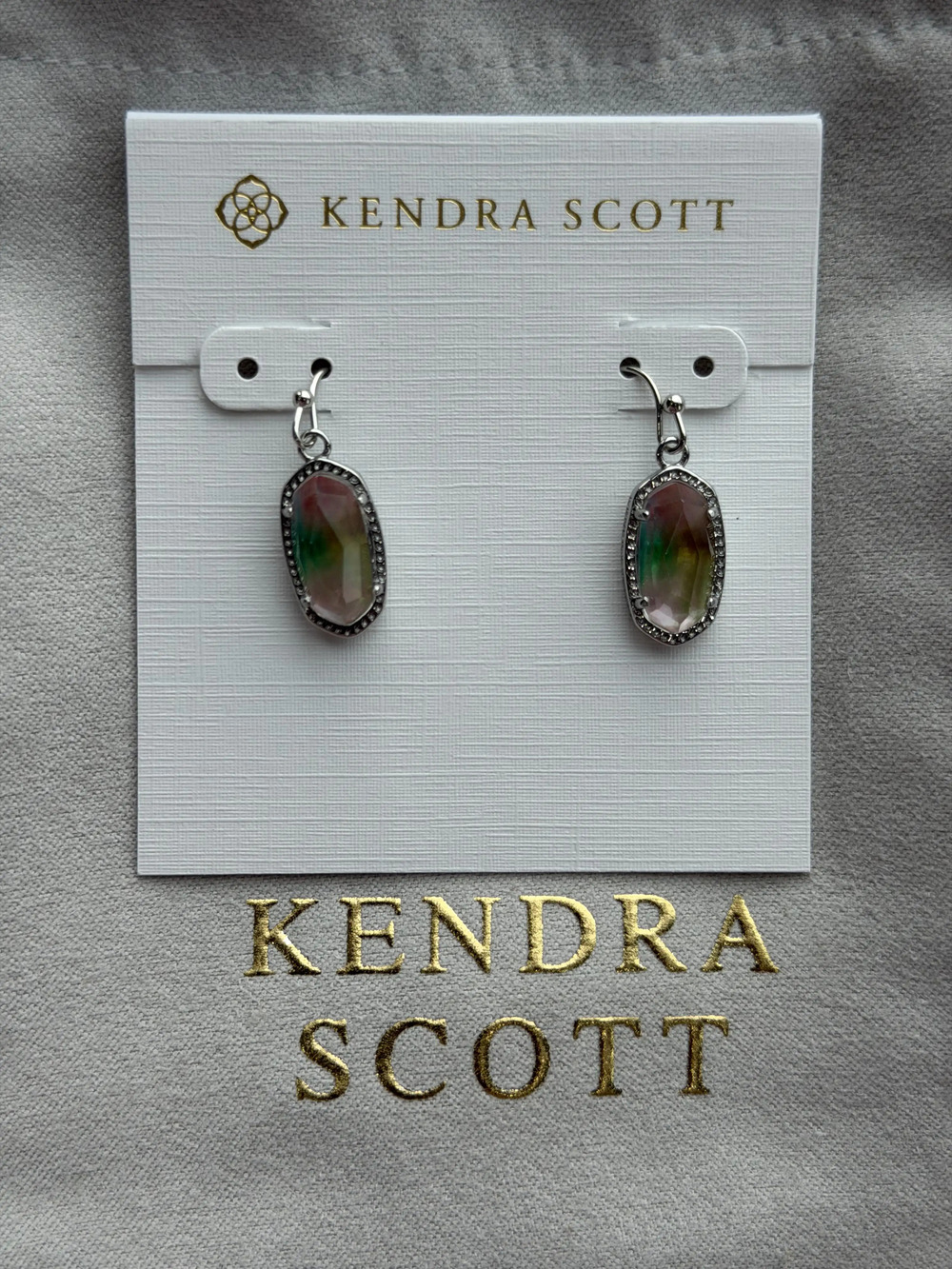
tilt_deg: -79.6
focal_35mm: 48
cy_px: 634
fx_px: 1760
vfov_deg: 39.7
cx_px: 476
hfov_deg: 30.3
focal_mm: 6.76
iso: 64
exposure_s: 1/452
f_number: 1.78
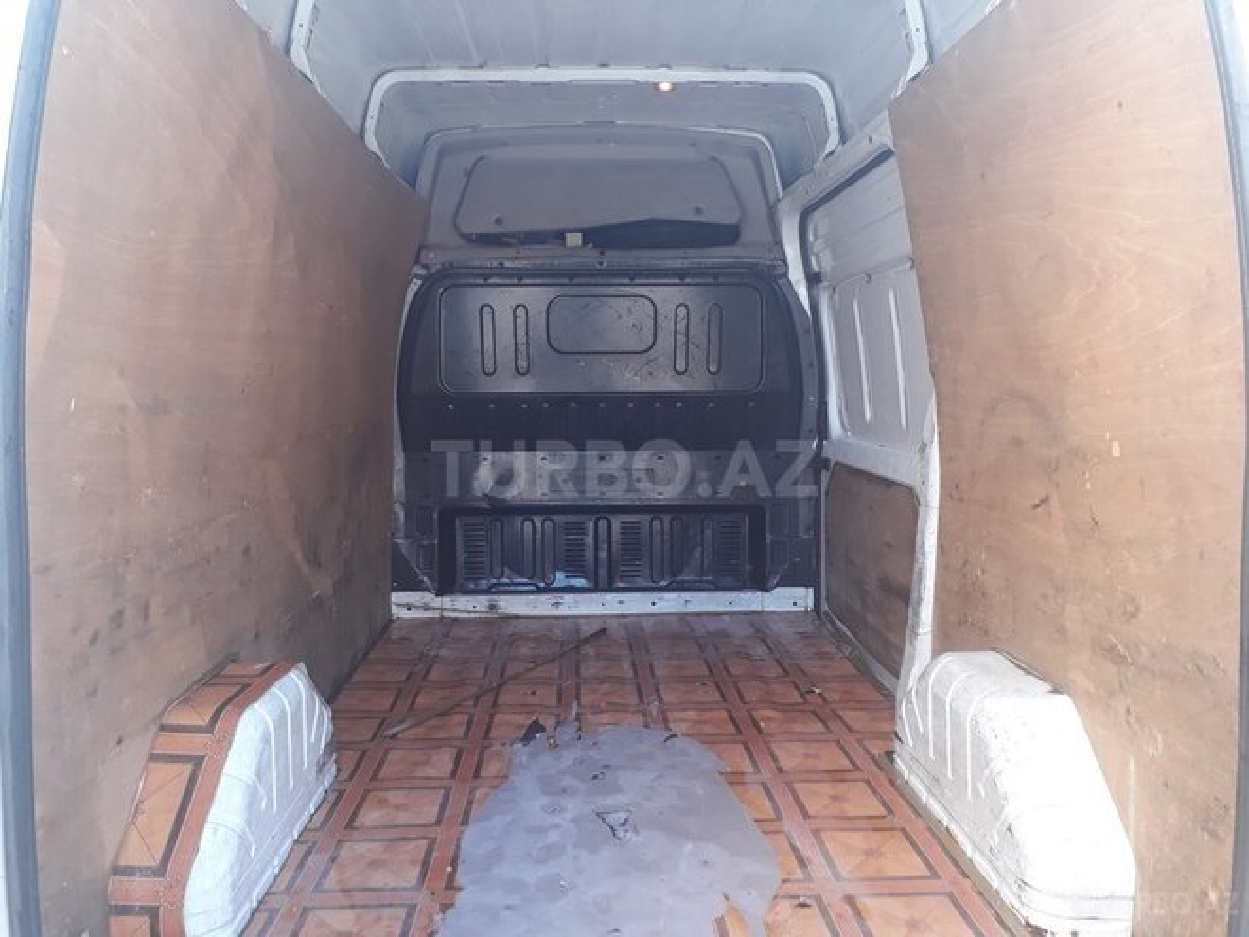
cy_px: 468
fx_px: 974
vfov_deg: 51.4
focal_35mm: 27
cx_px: 624
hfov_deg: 65.3
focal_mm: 3.6
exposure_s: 1/100
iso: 64
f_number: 1.9
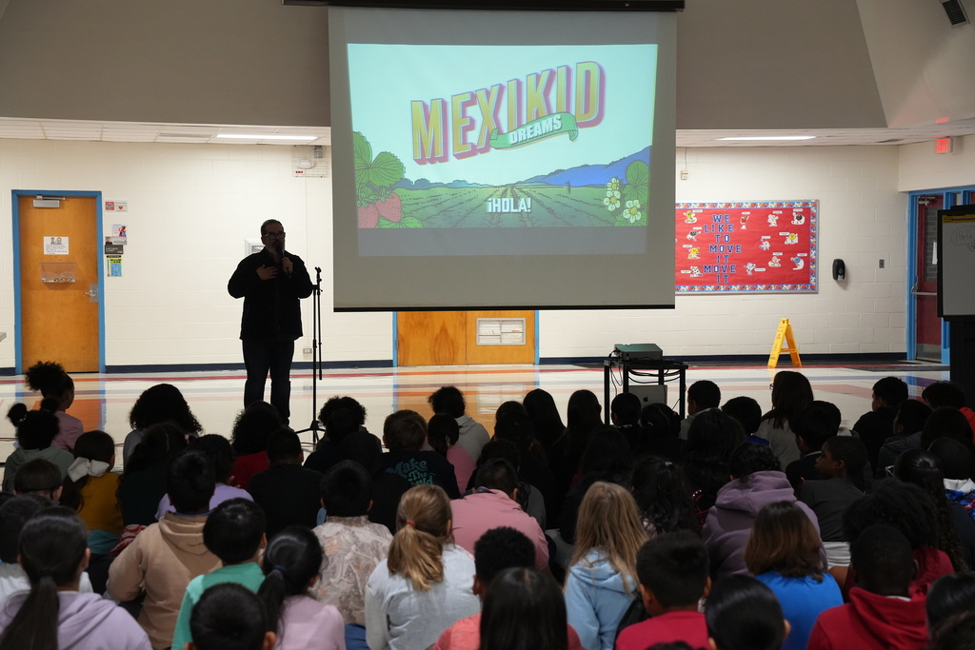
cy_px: 325
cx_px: 488
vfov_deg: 20.6
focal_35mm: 66
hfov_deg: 30.5
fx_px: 1788
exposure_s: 1/50
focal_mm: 66
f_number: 6.3
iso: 3200
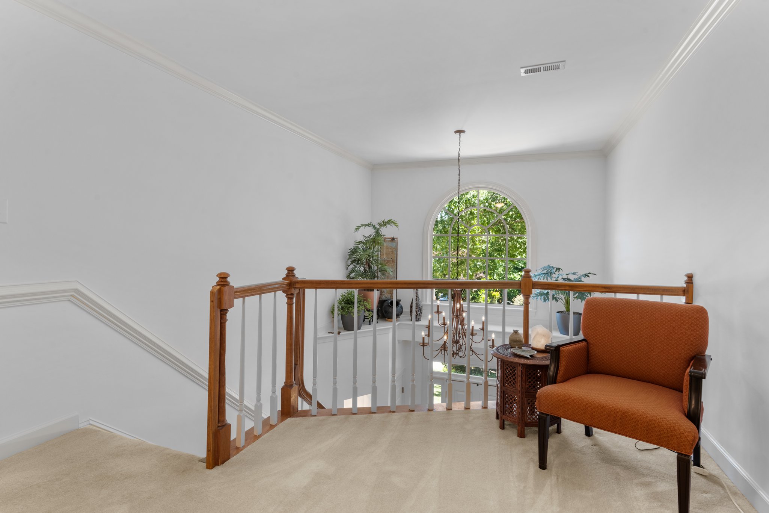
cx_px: 384
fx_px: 384
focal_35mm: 18
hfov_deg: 90.0
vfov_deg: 67.4
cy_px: 256
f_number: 7.1
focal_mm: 18
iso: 400
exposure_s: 1/4
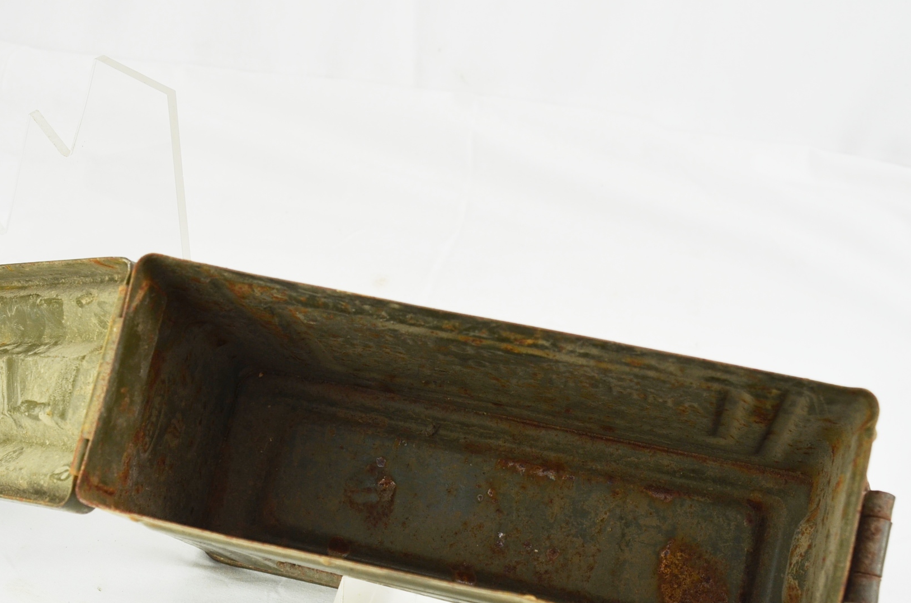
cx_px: 374
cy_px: 434
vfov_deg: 22.7
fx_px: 1490
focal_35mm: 59
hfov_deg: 33.9
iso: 220
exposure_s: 1/125
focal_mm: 26
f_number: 5.6
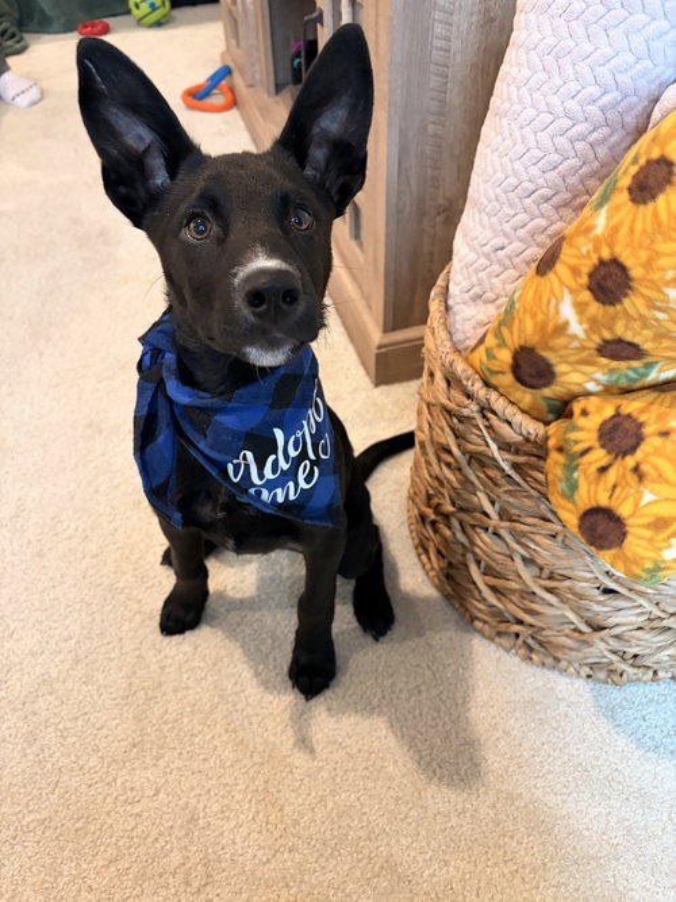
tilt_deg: -45.9
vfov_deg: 67.3
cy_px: 451
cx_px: 338
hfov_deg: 53.0
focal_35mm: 26
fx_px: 677
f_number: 1.6
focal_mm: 5.96
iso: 320
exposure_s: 1/60
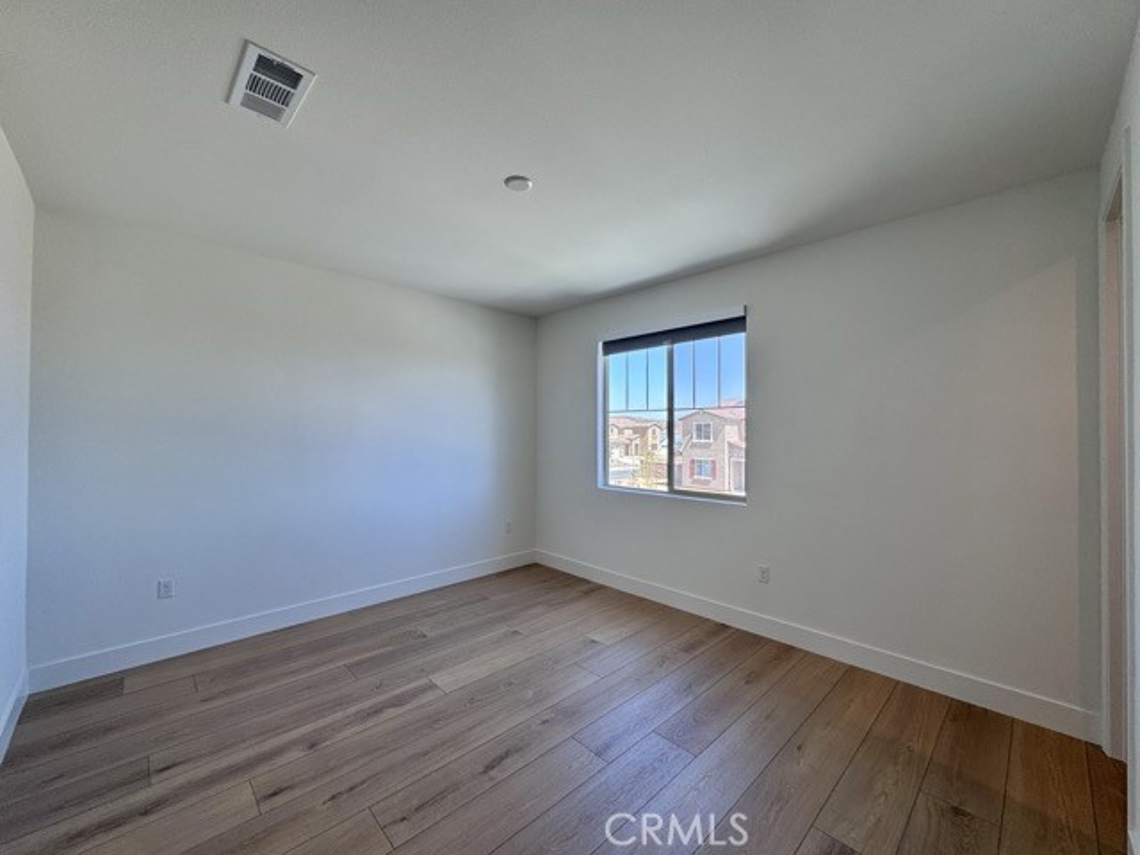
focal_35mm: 14
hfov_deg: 102.1
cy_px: 428
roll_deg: -0.8
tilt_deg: -0.3
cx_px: 570
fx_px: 461
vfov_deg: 85.7
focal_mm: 2.22
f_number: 2.2
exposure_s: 1/120
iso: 50
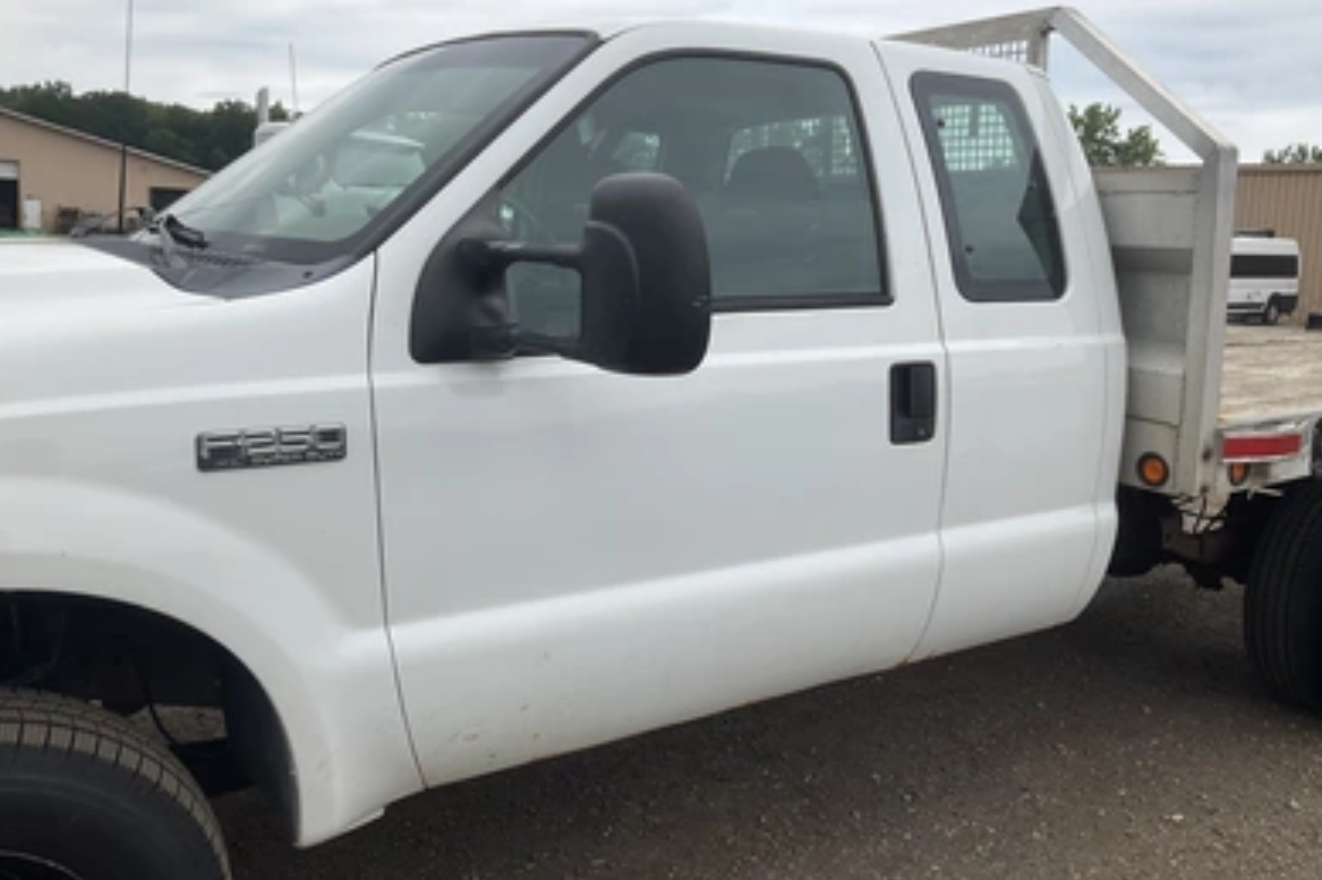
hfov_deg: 60.3
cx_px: 669
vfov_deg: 42.2
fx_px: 1138
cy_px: 374
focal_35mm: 31
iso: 25
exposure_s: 1/1250
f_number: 1.8
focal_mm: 3
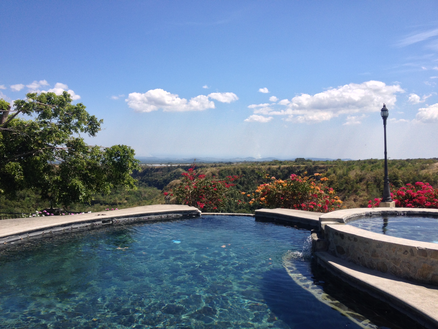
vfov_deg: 40.7
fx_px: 443
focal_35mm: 35
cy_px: 164
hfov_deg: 52.6
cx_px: 219
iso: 50
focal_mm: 4.28
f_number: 2.4
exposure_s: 1/1905
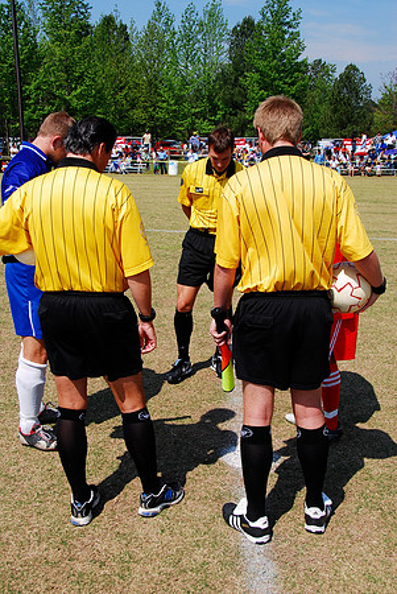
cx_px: 198
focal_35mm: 40
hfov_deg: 33.1
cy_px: 297
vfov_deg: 47.9
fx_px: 668
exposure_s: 1/250
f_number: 8
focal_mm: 27
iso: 100
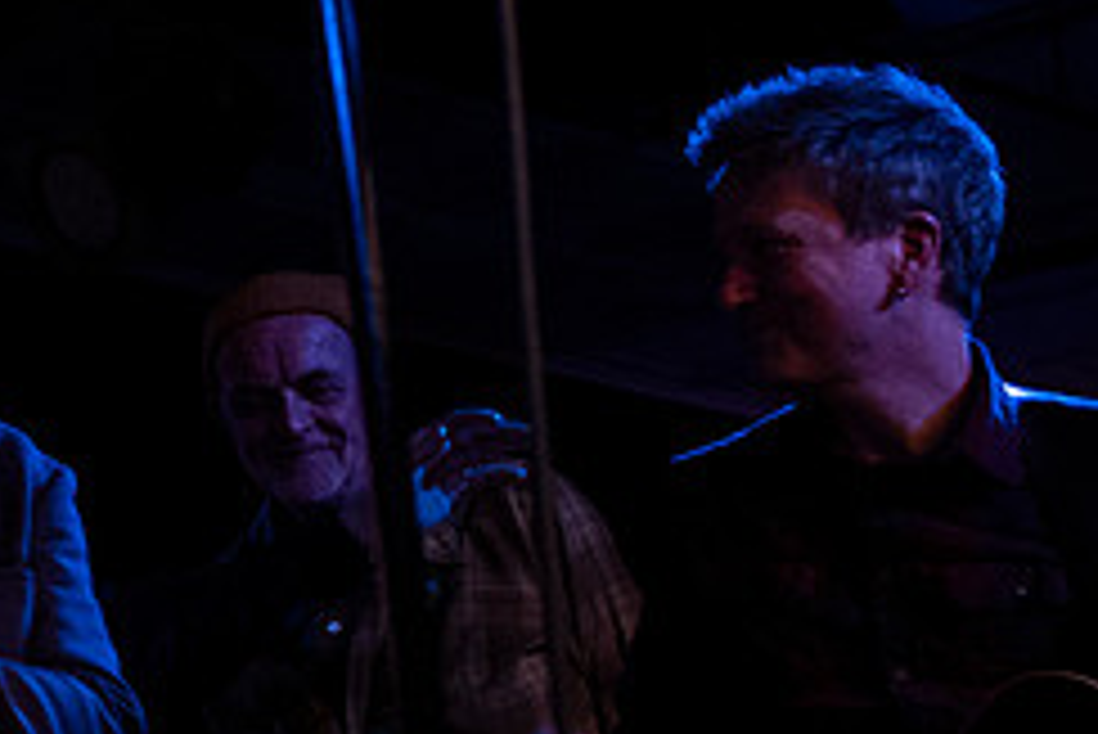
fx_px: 3326
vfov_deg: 12.6
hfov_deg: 15.2
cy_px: 373
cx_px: -1077
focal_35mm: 109
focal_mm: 24
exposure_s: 1/125
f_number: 3.2
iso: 2000
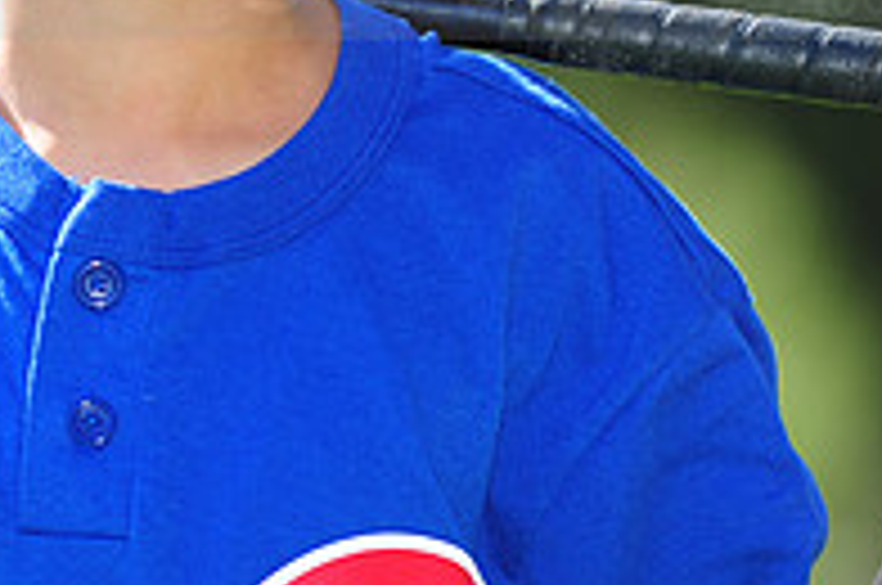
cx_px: 158
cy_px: -94
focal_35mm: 593
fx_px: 14505
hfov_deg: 3.5
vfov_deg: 2.3
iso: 200
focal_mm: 200
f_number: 4.5
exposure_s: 1/500
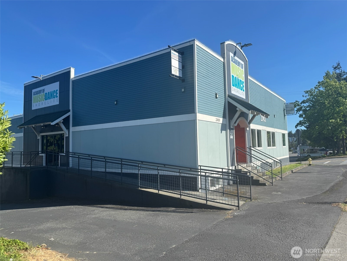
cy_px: 130
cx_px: 174
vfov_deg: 56.8
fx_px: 241
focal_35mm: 24
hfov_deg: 71.6
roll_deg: +1.9
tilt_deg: +4.5
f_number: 1.78
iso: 80
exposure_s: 1/3597
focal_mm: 6.76
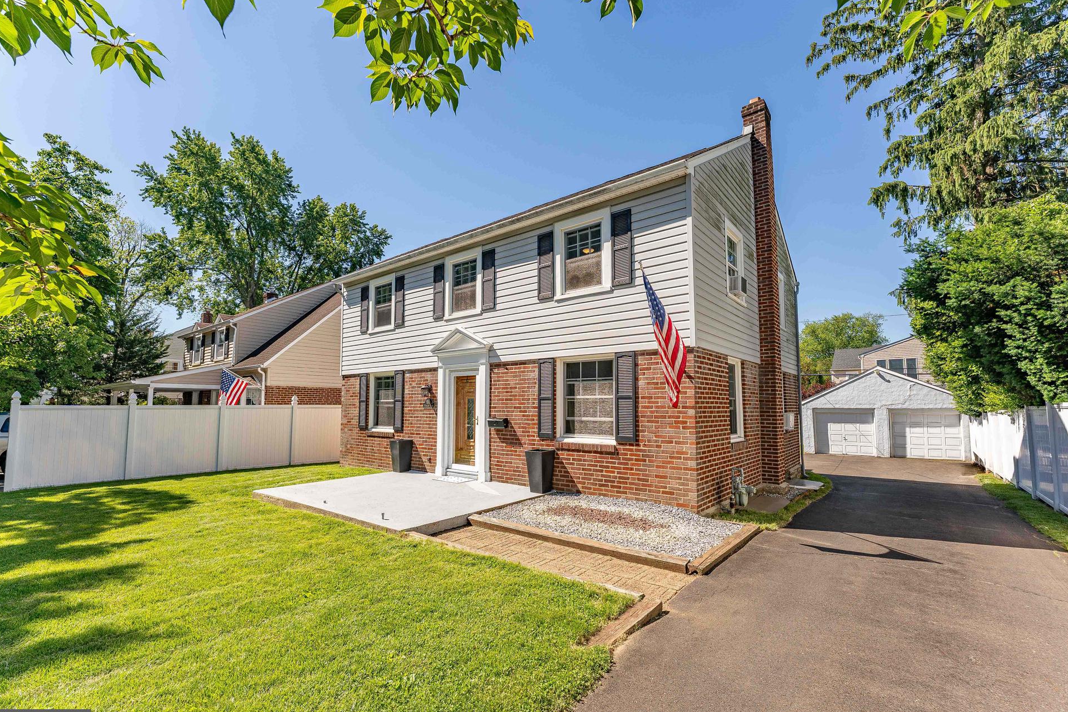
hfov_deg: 100.4
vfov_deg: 77.3
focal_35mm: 15
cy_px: 369
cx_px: 539
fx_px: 445
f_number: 6.3
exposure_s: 1/640
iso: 160
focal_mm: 14
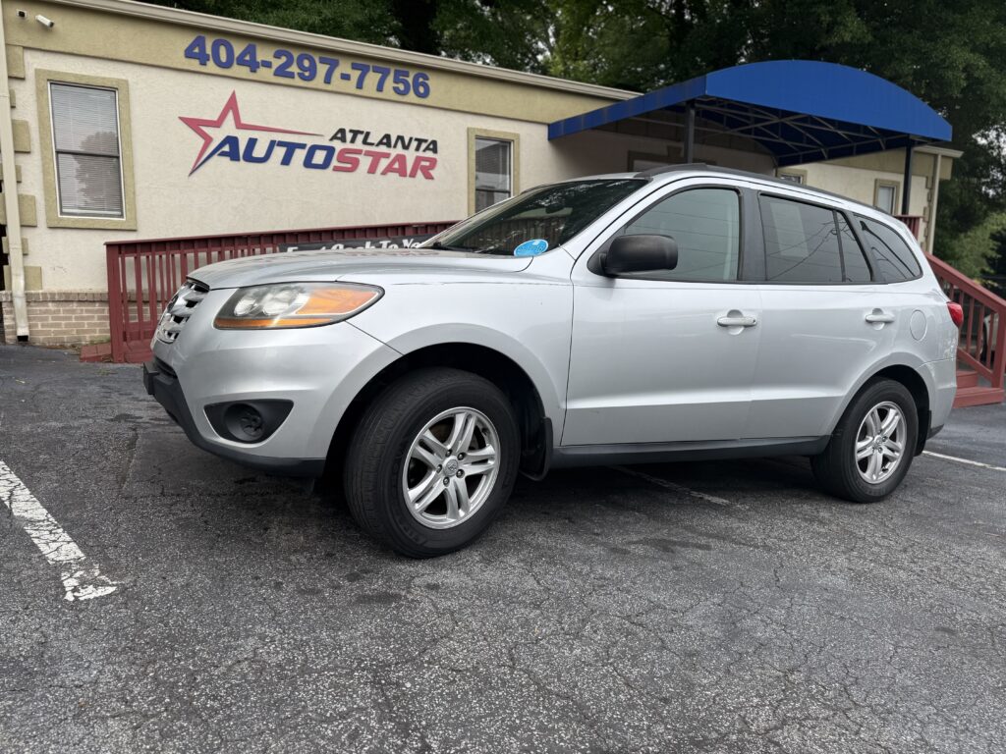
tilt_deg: -8.3
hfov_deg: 71.6
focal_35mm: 24
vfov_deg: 56.8
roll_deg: -0.3
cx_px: 503
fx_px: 697
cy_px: 377
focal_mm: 6.76
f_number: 1.78
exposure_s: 1/1464
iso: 80
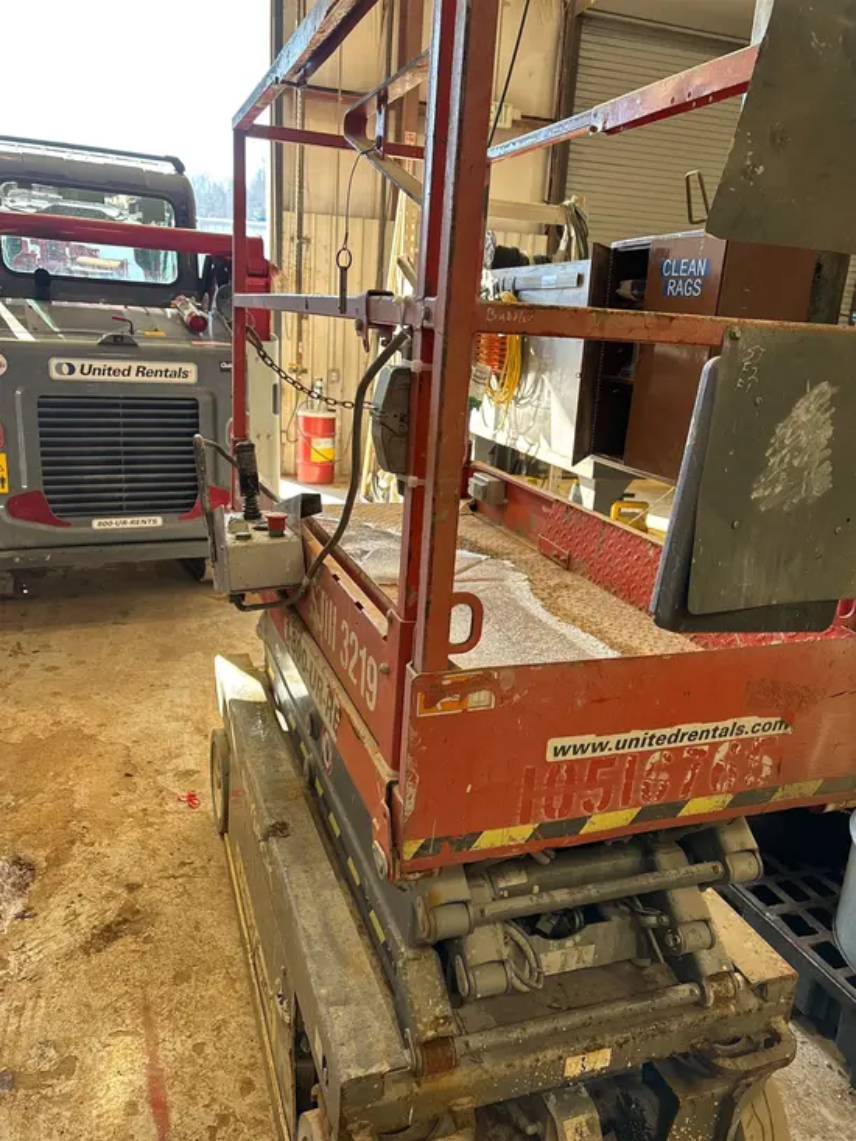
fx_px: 857
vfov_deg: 67.3
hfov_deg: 53.1
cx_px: 428
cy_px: 570
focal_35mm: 26
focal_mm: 5.96
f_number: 1.6
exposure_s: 1/121
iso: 64
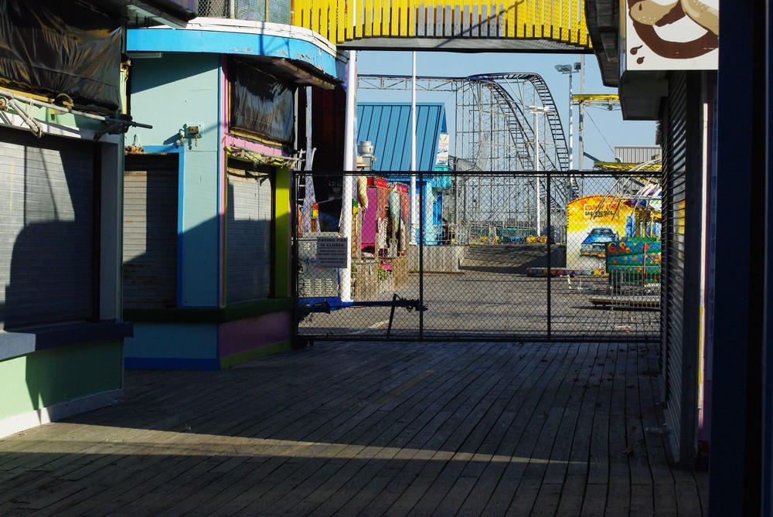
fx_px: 2257
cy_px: 258
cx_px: 386
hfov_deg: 19.4
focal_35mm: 105
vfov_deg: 13.1
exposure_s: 1/750
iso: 800
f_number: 11
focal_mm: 70
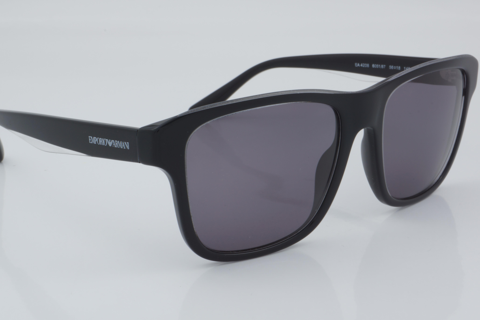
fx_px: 1067
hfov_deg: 25.4
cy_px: 161
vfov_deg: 17.1
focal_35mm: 80
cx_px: 229
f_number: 32
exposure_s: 1/4
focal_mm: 50
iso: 100
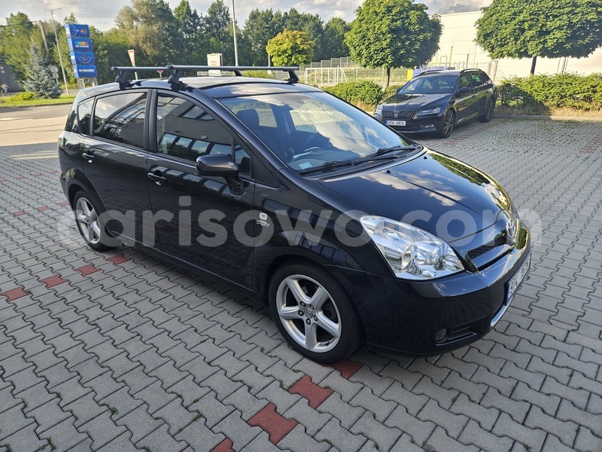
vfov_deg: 58.9
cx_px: 301
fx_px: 400
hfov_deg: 73.9
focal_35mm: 23
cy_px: 226
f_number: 1.8
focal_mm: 5.4
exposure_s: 1/263
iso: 25
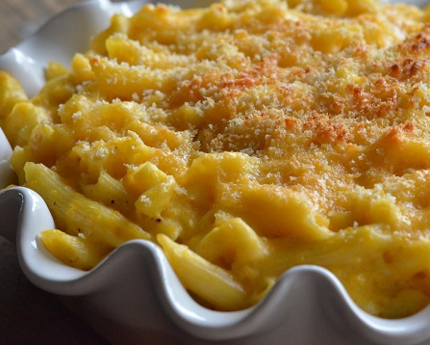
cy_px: 172
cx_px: 179
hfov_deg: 13.3
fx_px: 1841
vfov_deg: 10.7
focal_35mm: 145
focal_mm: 85
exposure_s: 1/250
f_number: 8
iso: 4000
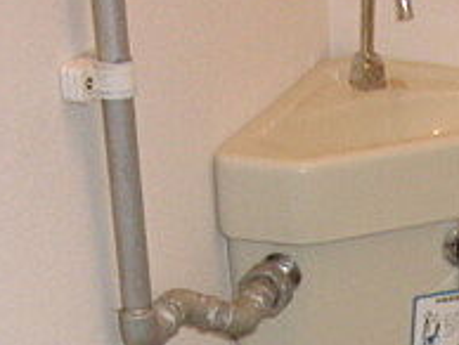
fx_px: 1620
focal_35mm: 122
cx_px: 582
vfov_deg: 11.5
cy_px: 553
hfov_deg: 15.4
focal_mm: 6.42
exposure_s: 1/60
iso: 400
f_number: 3.6
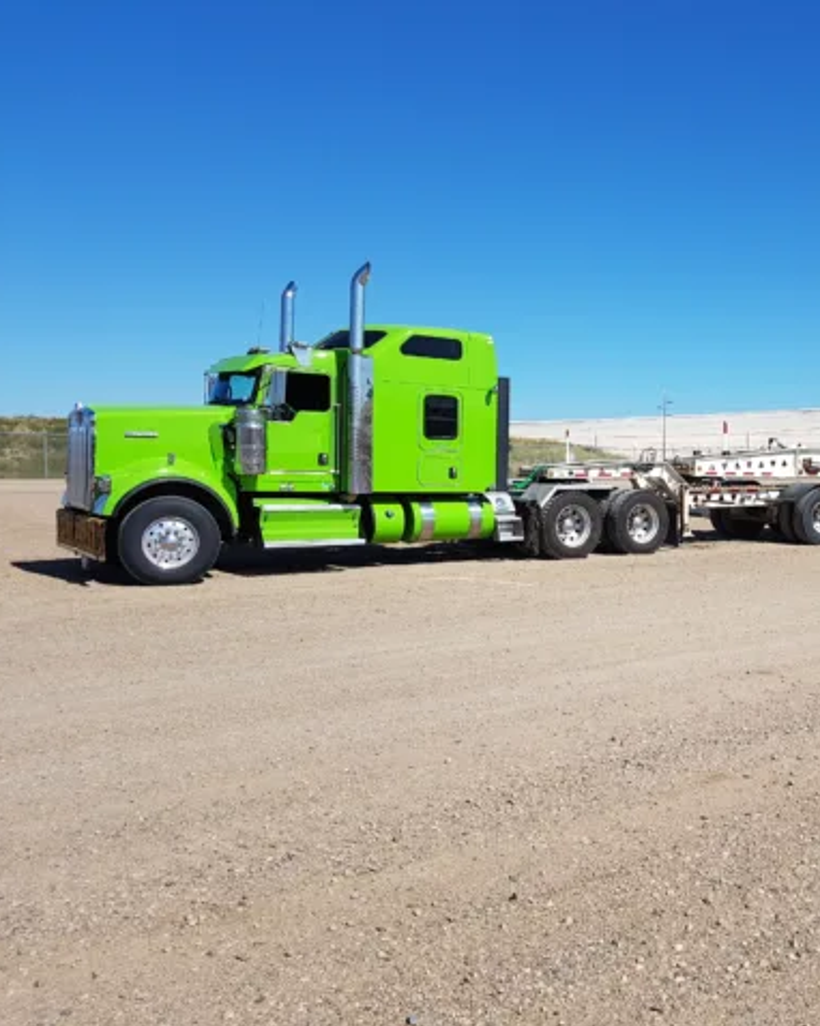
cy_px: 513
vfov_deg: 52.9
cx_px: 657
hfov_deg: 41.5
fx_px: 1032
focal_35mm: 34
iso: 40
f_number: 1.7
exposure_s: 1/2712
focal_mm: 4.2
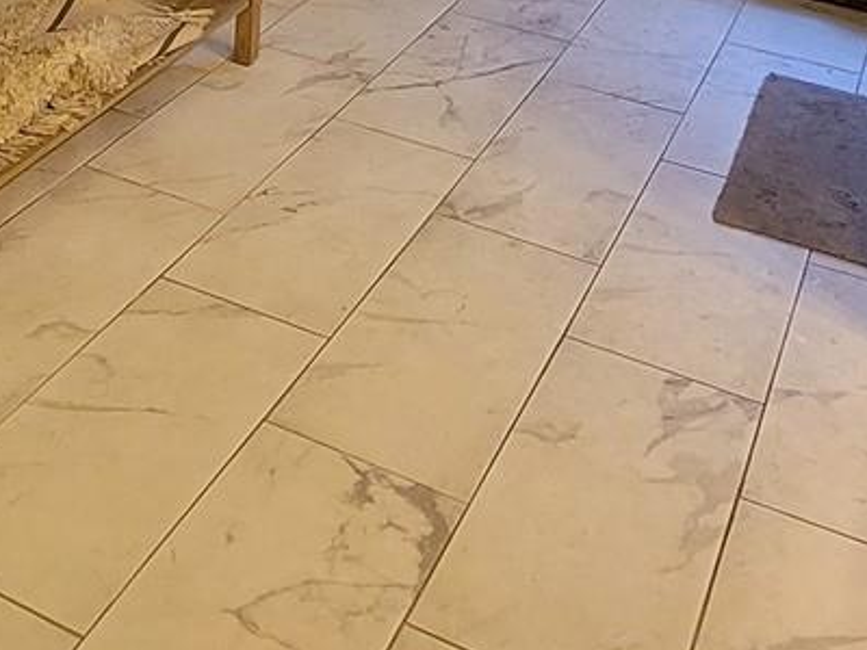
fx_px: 1302
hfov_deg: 36.7
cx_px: 366
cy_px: -436
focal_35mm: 52
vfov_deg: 21.3
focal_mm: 2.2
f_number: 2.2
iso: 320
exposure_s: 1/30
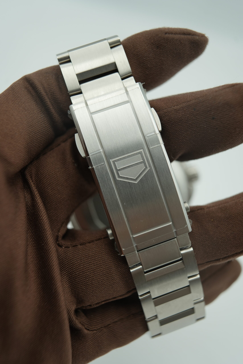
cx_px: 122
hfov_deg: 37.9
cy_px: 182
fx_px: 354
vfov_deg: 54.4
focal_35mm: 35
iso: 400
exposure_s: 1/250
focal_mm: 35
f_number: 5
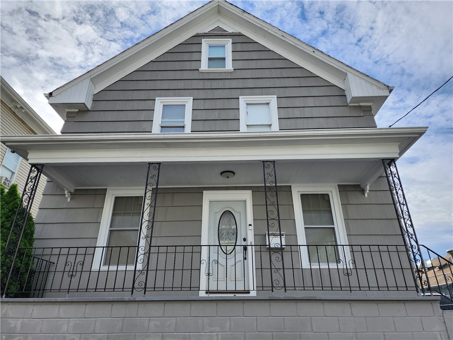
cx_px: 226
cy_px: 170
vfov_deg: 58.9
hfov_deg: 73.9
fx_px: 301
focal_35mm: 23
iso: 12
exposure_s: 1/1307
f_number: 1.8
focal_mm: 6.4
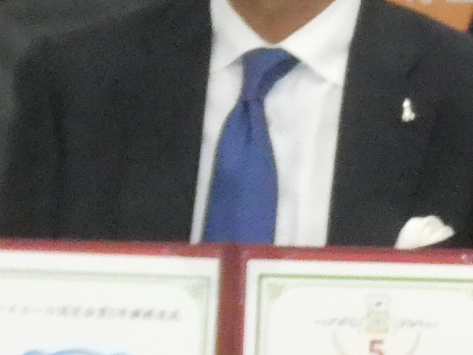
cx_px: 1190
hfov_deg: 5.8
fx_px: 4496
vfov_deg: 4.5
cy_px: -140
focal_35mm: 329
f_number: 4.1
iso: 800
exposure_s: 1/125
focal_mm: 9
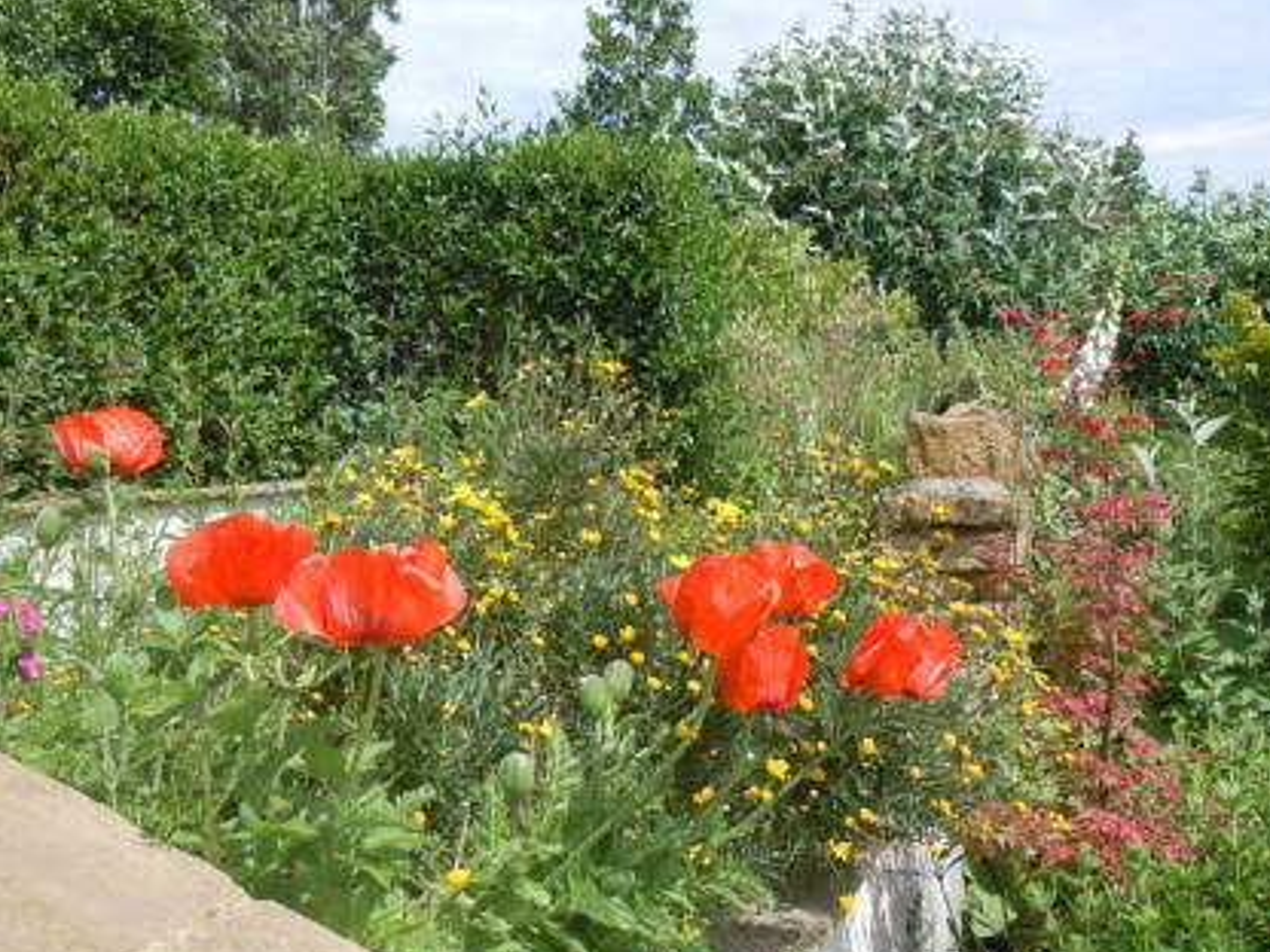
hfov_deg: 44.8
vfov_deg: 34.3
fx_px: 1541
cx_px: 594
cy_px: 539
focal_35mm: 42
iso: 100
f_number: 3.5
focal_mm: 5.4
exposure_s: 1/640
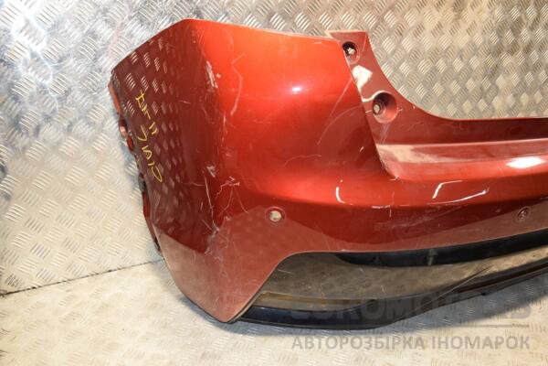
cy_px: 183
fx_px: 502
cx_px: 274
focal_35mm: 33
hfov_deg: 57.2
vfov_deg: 40.0
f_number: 5
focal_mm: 22
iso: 800
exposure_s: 1/125
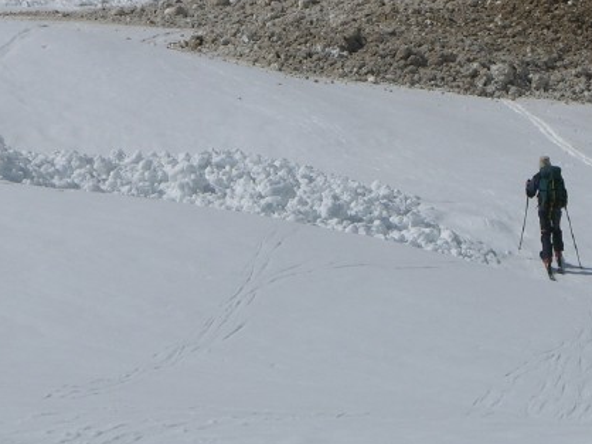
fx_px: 5025
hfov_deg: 6.7
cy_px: -70
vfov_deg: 5.0
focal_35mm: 294
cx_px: 313
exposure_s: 1/733
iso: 50
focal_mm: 29.5
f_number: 6.7
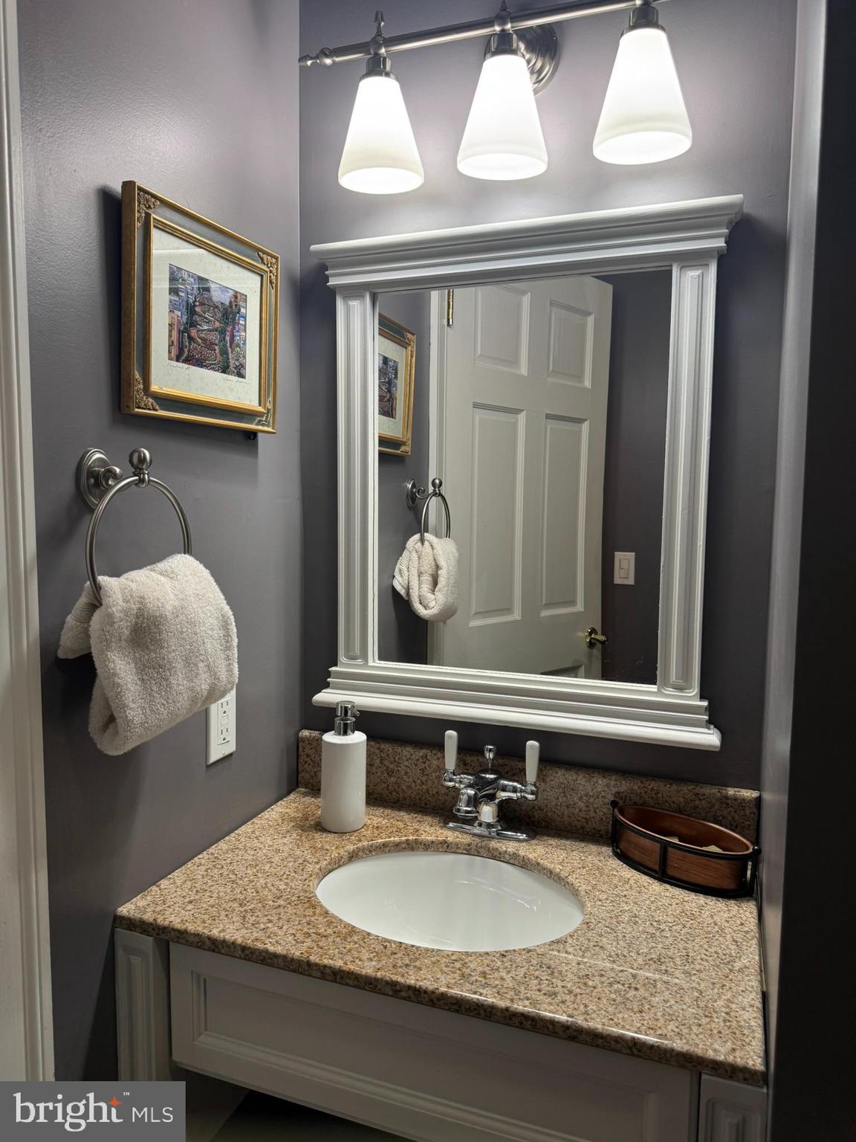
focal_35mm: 24
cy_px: 571
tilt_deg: -4.8
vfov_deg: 71.6
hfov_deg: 56.8
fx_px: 791
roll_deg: -0.3
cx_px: 428
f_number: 1.78
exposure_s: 1/60
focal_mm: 6.76
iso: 125
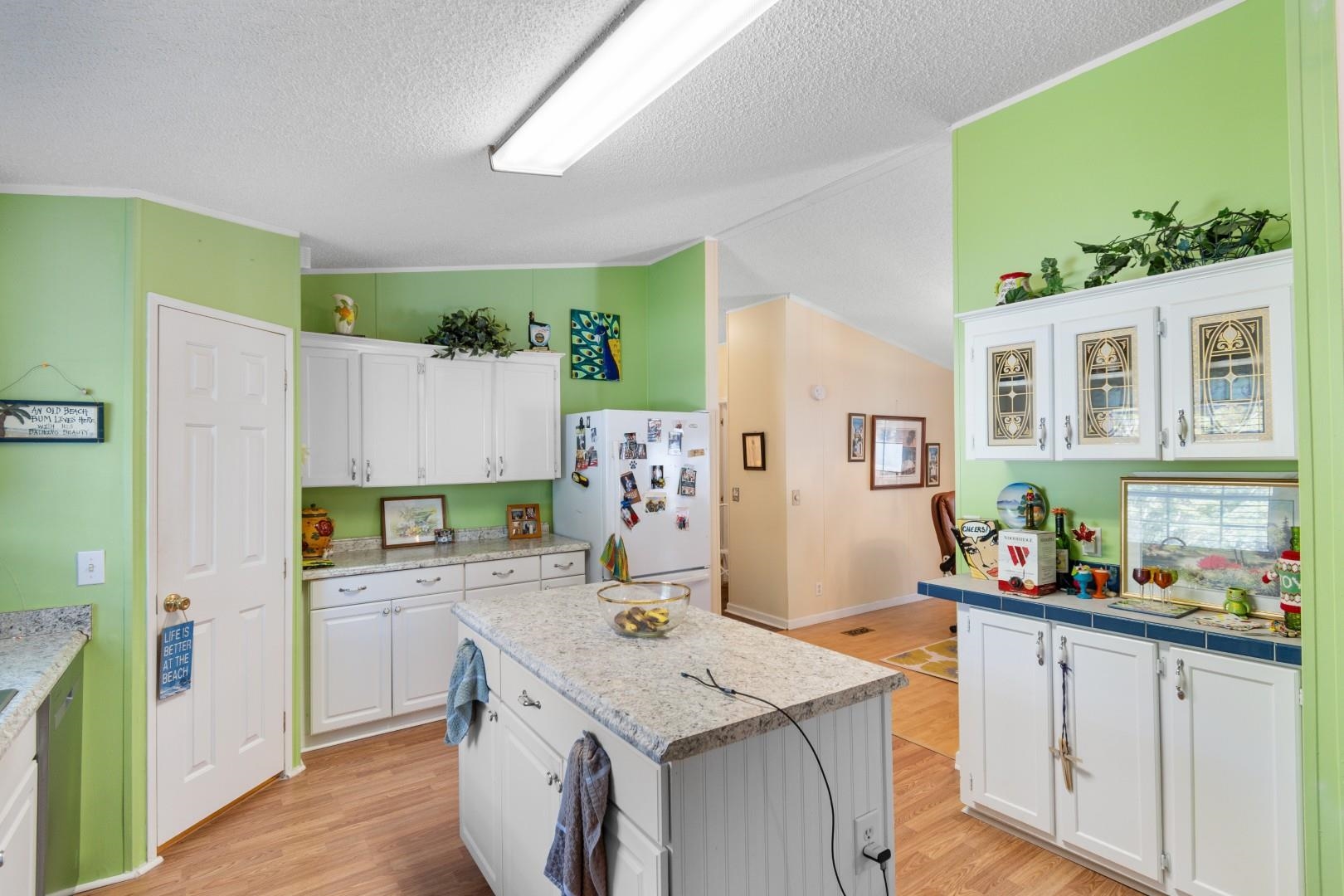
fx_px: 635
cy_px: 448
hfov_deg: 93.3
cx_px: 672
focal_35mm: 17
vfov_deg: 70.4
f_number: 4.8
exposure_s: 1/5
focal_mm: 11.5
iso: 100
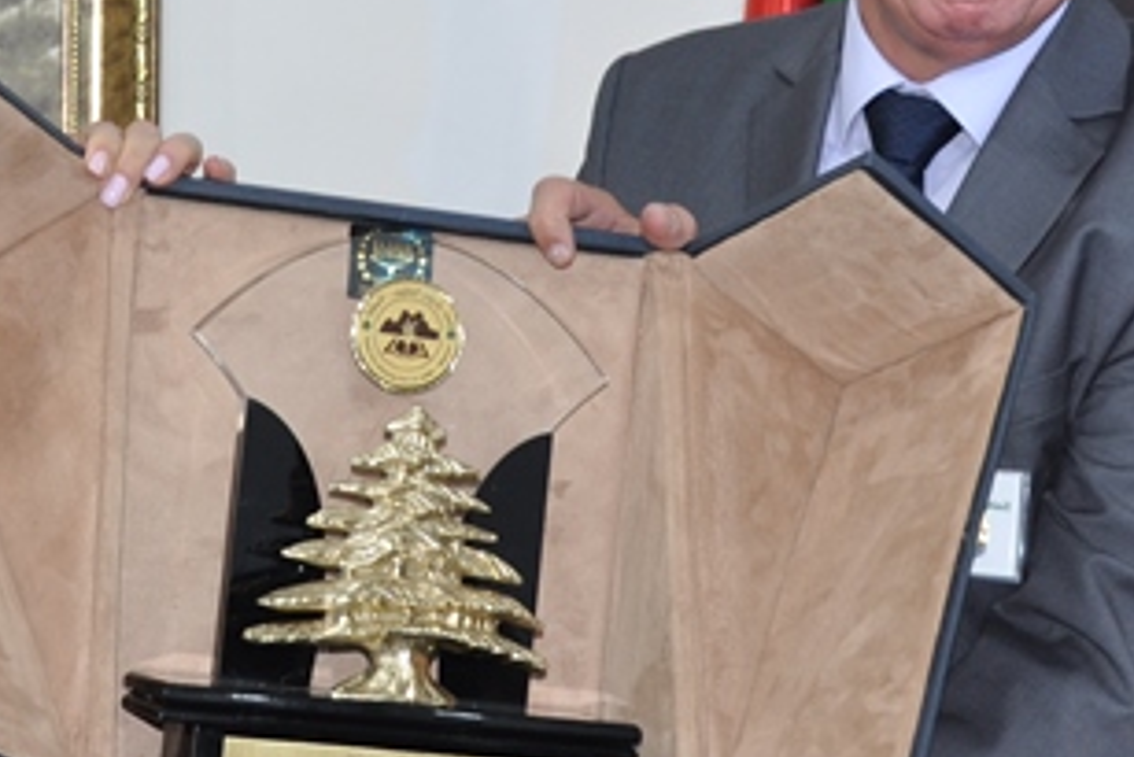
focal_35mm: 105
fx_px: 3318
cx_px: 395
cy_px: 153
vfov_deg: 13.0
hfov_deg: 19.3
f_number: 4
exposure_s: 1/60
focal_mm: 27
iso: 400
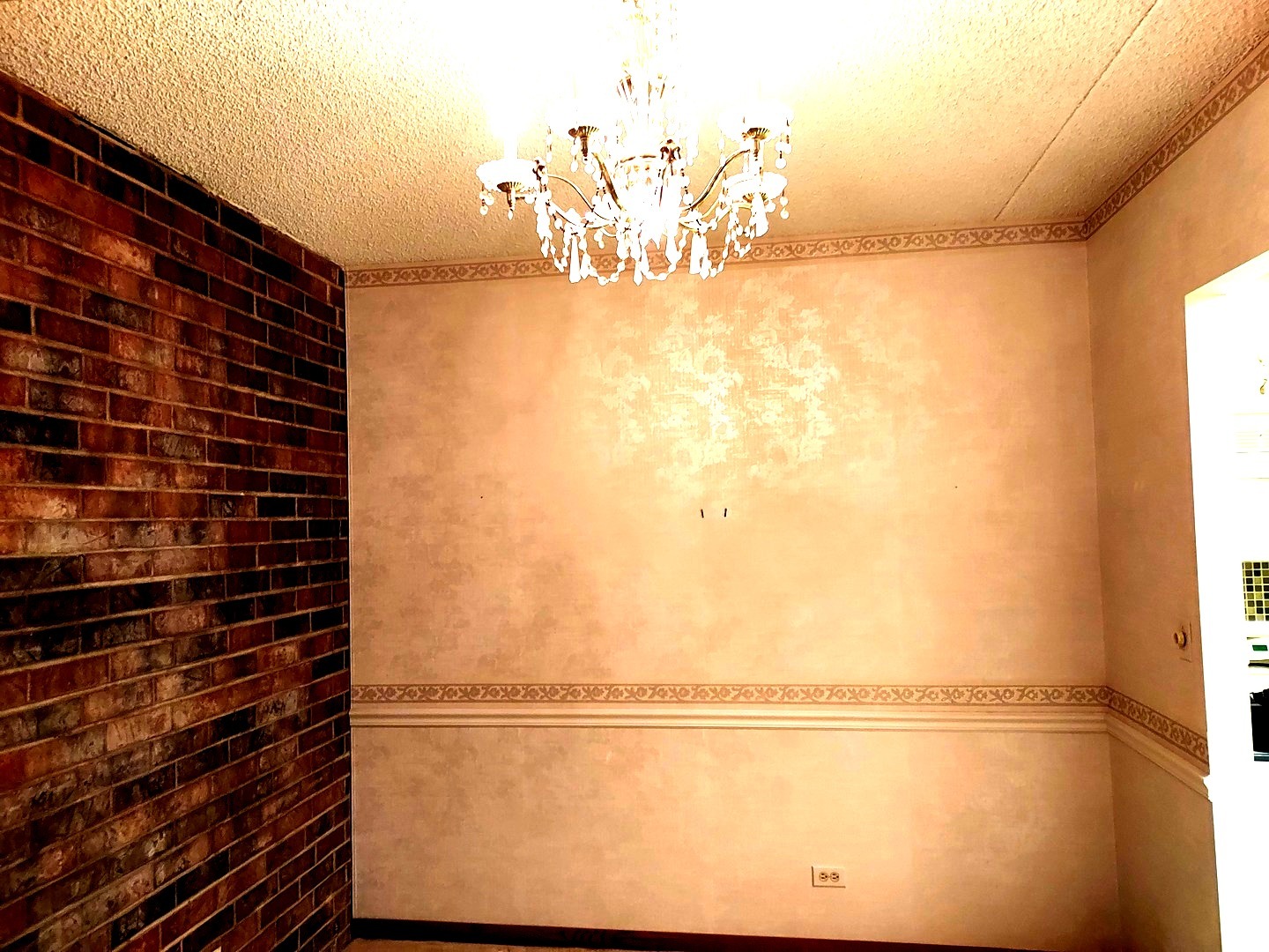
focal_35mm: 24
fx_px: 880
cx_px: 634
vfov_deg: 56.8
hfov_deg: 71.6
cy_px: 476
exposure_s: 1/30
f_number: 1.8
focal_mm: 4.6
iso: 320
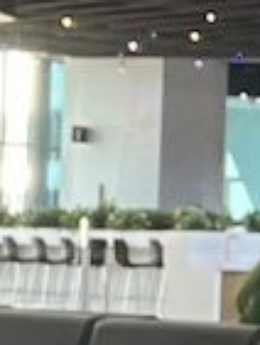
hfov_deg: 6.2
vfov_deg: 9.1
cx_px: 822
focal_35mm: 218
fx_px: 2180
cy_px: 213
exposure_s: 1/60
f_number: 2.2
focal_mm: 2.71
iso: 320
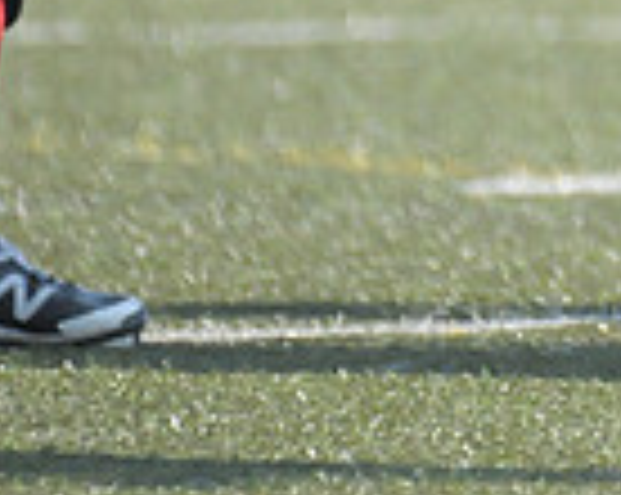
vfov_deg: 0.8
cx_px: 1148
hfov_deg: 1.0
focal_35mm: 2013
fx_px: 36945
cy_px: -353
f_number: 4
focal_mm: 340
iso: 1600
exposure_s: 1/4000
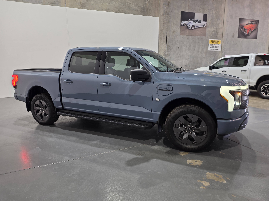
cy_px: 100
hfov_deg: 73.9
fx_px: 179
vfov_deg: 58.9
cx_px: 134
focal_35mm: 23
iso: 64
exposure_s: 1/50
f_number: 1.7
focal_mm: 6.25
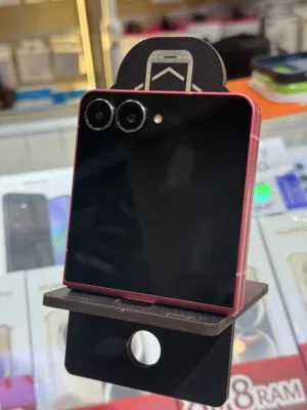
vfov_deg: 39.7
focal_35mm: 48
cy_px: 205
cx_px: 154
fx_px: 568
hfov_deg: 30.3
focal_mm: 6.76
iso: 80
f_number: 1.78
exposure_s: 1/244
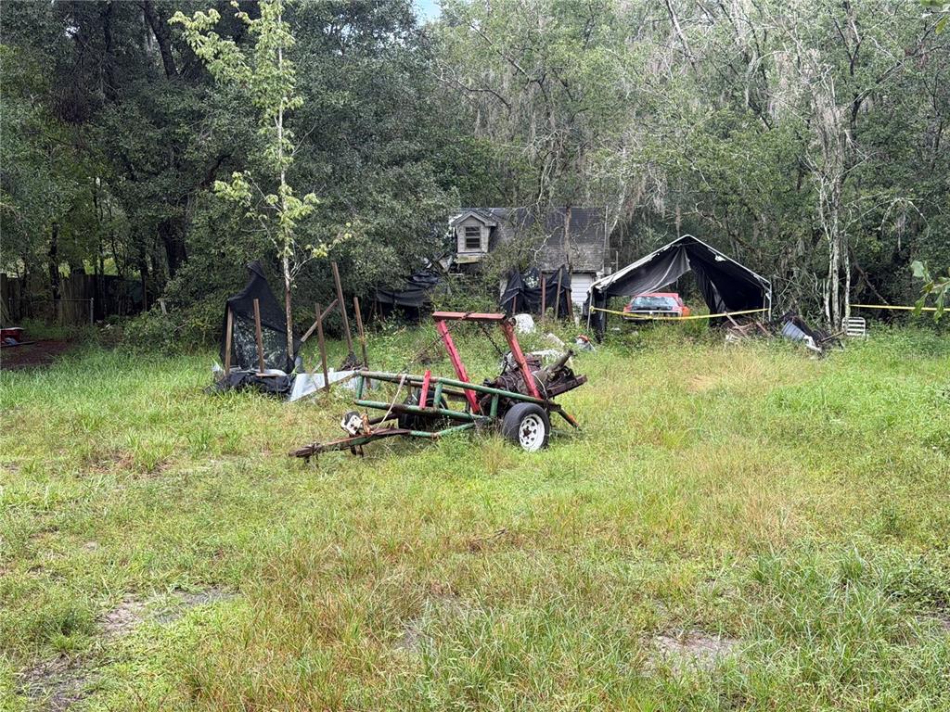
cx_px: 475
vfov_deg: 30.3
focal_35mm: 48
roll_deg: +0.4
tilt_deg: -4.2
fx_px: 1317
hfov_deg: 39.7
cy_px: 356
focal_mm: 6.76
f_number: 1.78
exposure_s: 1/213
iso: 50
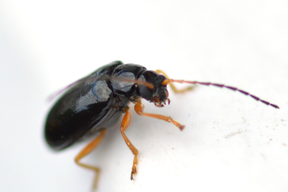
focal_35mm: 174
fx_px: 1392
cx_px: 130
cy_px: 103
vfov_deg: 7.9
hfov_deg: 11.8
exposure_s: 1/400
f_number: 11
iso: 400
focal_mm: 100
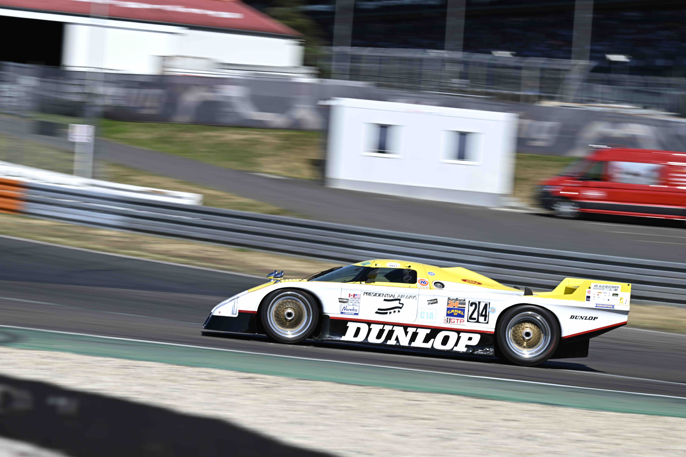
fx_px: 3068
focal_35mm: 161
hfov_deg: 12.8
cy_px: 229
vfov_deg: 8.5
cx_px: 344
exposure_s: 1/80
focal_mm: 160
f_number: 10
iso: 32
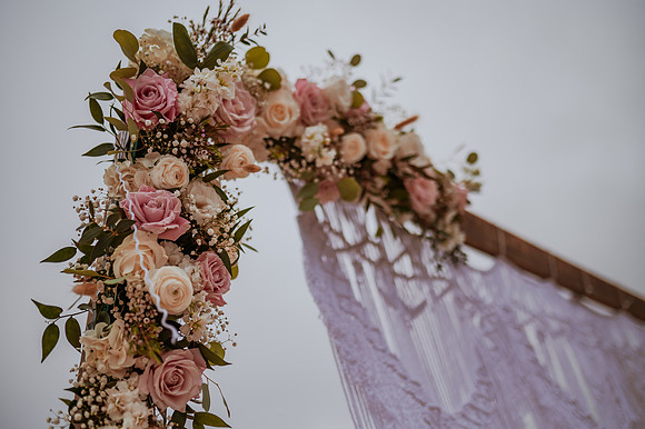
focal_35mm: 35
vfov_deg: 37.8
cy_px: 214
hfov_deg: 54.5
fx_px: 627
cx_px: 322
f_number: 1.4
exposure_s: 1/5000
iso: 160
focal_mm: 35
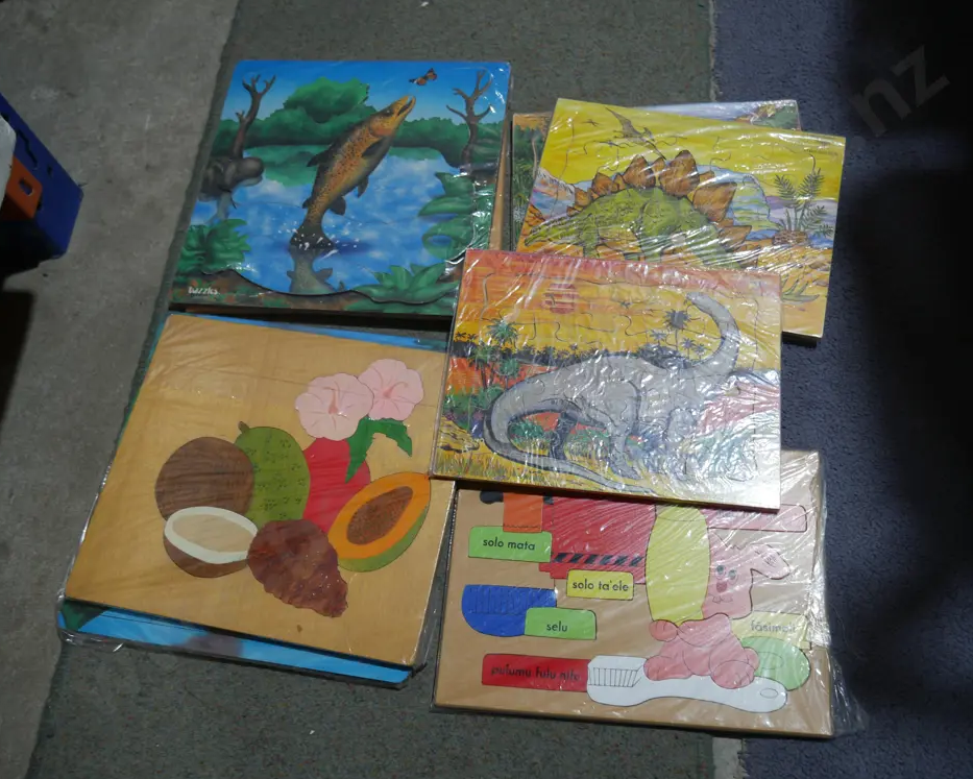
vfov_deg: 48.5
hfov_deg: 58.7
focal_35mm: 30
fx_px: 864
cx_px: 508
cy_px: 384
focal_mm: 14
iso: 200
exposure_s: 1/100
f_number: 3.5
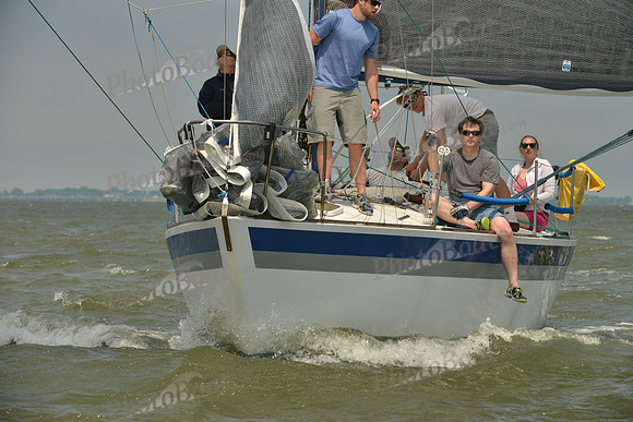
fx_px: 3517
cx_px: 316
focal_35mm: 200
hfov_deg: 10.3
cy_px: 211
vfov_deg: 6.9
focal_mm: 200
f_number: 9
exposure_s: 1/1250
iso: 400
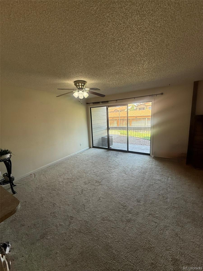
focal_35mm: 14
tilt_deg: -7.3
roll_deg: +4.1
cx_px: 102
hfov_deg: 85.7
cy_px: 136
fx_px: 109
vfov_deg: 102.1
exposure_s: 1/120
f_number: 2.2
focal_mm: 2.22
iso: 100
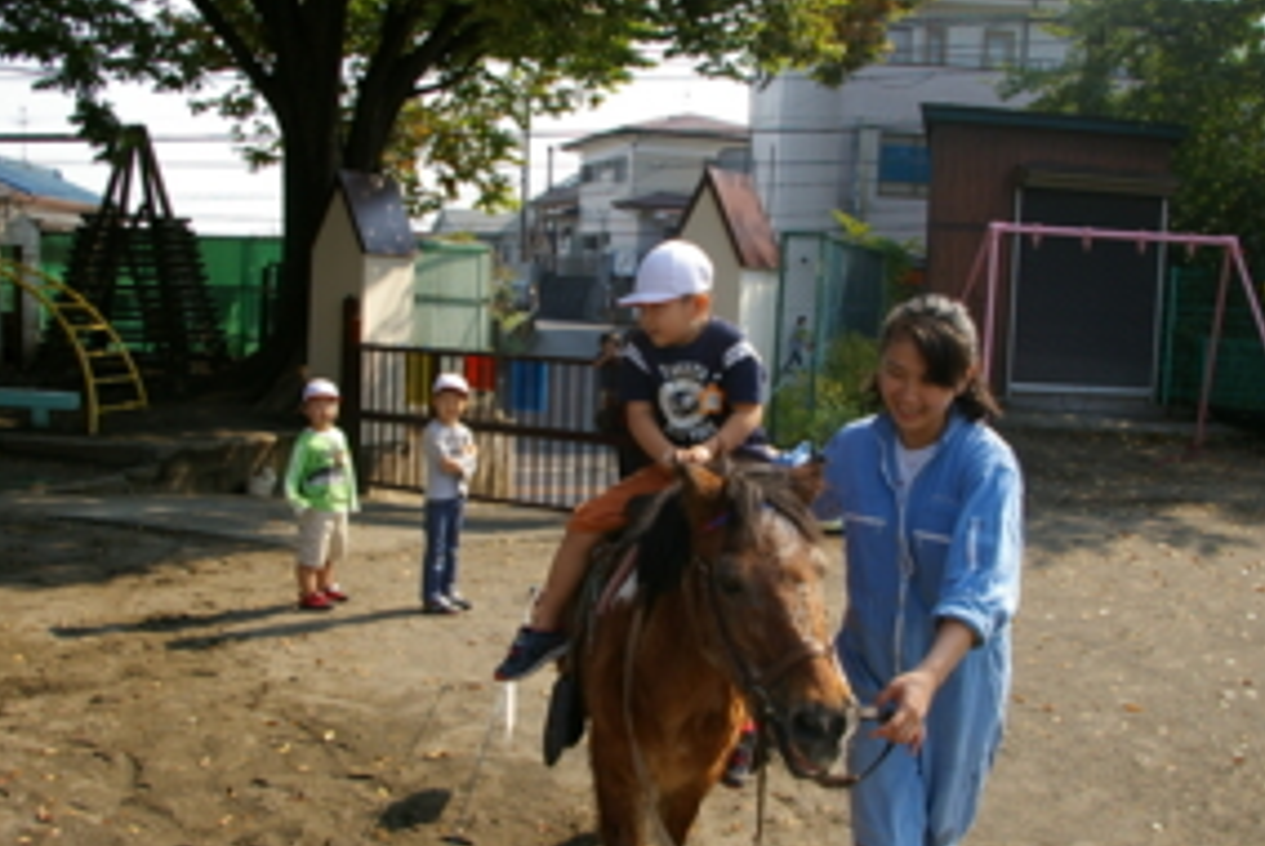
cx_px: 619
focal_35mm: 38
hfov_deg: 50.6
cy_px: 407
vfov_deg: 35.1
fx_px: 1337
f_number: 6.7
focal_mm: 18
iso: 200
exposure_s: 1/250
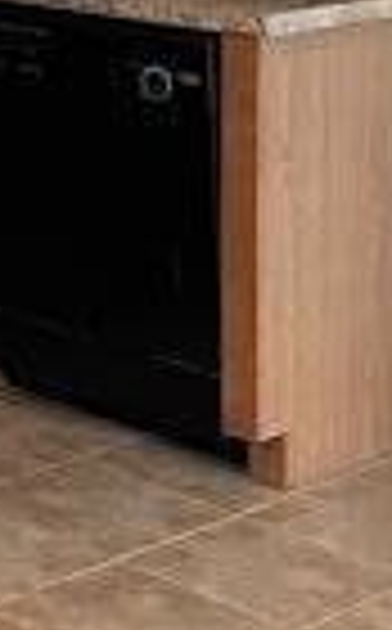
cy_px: -270
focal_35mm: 126
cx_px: -577
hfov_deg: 9.2
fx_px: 2163
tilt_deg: -1.4
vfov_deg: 15.5
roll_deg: +0.5
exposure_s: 1/60
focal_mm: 4.2
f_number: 1.6
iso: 200
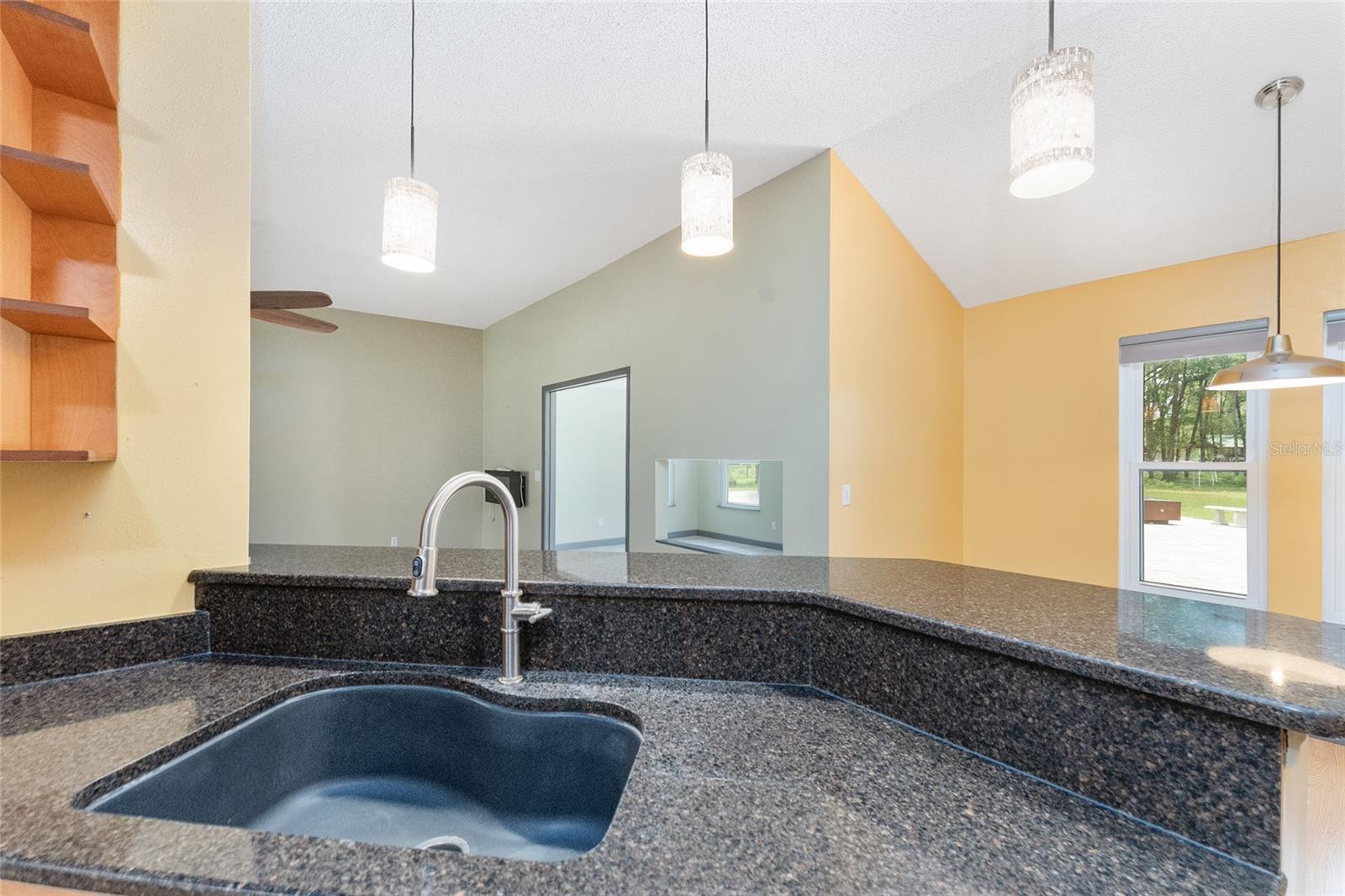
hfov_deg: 104.3
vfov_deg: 81.2
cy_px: 448
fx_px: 523
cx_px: 672
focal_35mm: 14
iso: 4000
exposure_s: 1/30
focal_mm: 14
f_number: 7.1
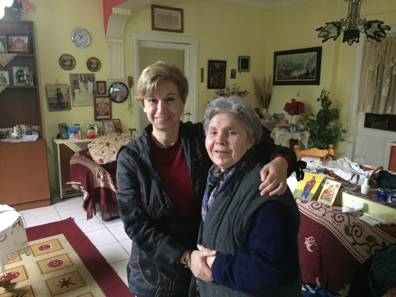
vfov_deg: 48.2
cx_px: 198
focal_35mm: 29
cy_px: 148
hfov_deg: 61.7
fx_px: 332
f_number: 2.2
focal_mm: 4.15
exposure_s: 1/17
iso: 400
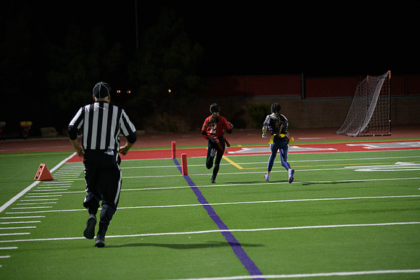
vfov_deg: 11.2
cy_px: 140
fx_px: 1424
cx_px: 210
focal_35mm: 122
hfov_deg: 16.8
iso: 3600
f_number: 2.8
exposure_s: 1/640
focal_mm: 122
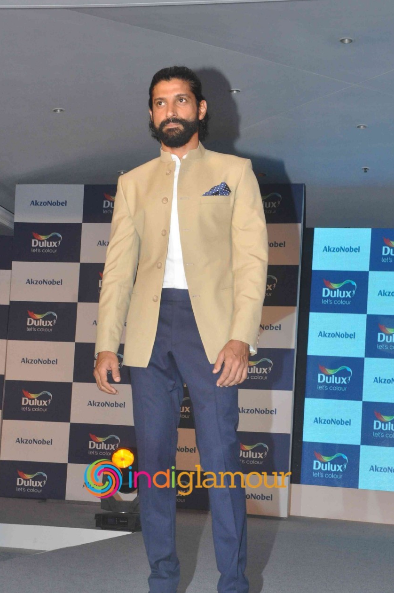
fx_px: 1119
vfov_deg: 29.7
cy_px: 338
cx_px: 187
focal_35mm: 68
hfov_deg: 20.0
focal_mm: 38
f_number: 11
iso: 1250
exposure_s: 1/200
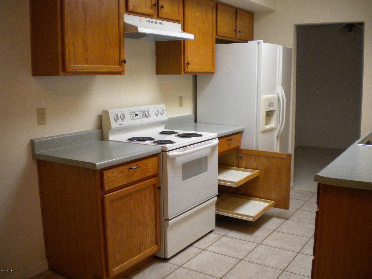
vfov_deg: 40.7
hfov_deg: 52.6
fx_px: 376
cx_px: 186
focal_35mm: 35
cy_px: 140
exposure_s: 1/59.8
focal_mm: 6.3
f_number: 3.1
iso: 311
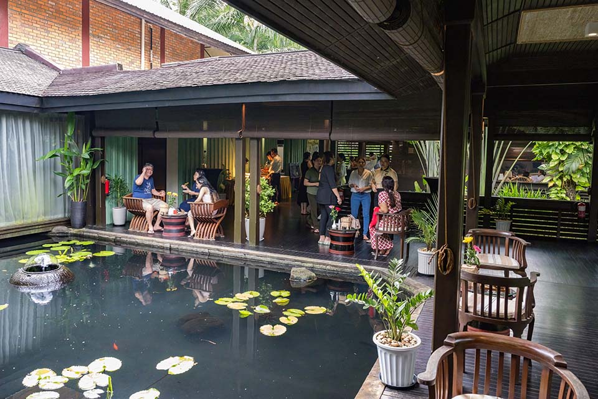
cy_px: 200
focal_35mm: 24
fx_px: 399
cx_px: 299
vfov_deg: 53.1
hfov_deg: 73.7
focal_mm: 24
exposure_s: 1/250
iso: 11400
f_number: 5.6
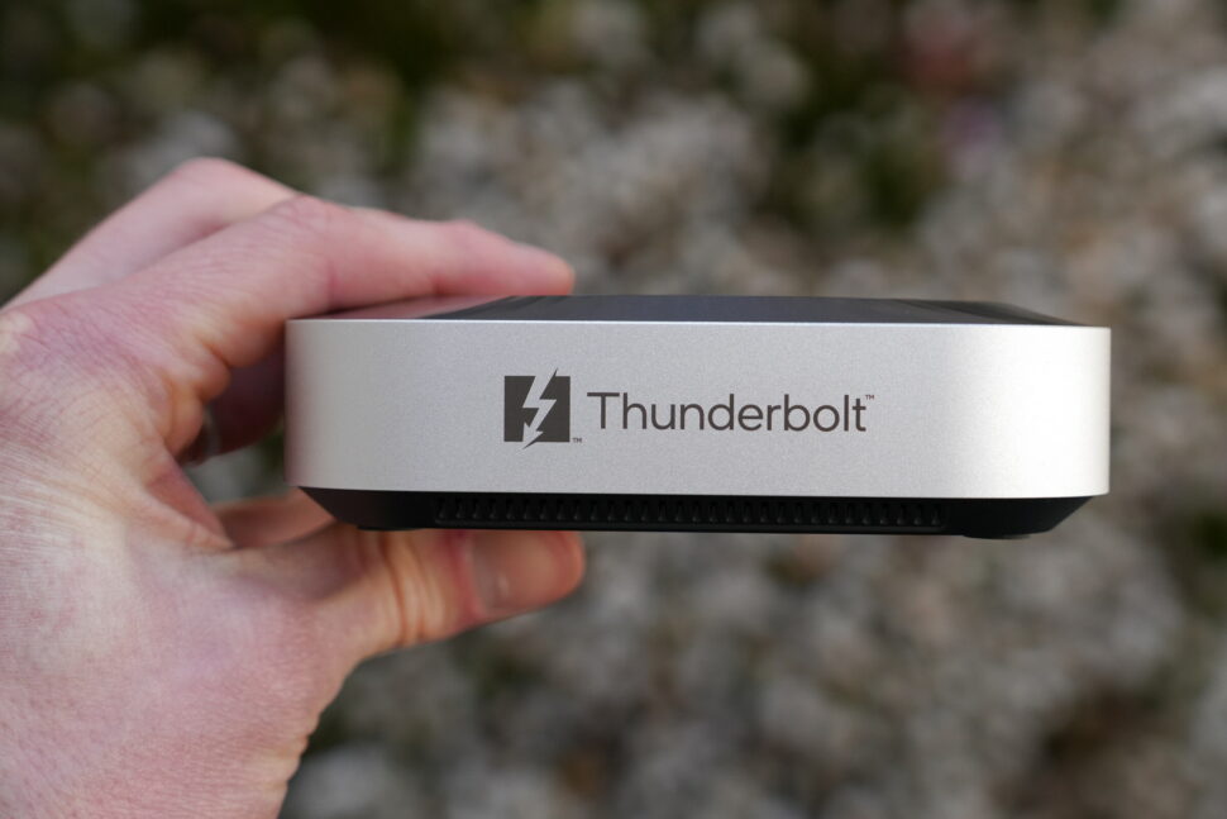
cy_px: 410
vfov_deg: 20.2
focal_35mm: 68
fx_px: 2301
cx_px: 614
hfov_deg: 29.9
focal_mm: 45
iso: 640
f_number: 4
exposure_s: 1/2000
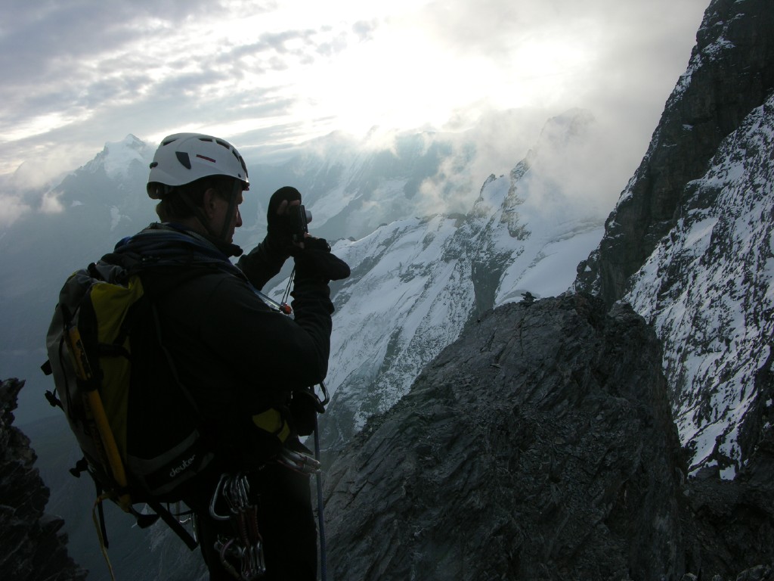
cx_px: 387
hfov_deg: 52.6
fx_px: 783
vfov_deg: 40.7
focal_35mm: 35
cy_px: 290
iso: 50
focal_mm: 8.9
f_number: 6.3
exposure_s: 1/130
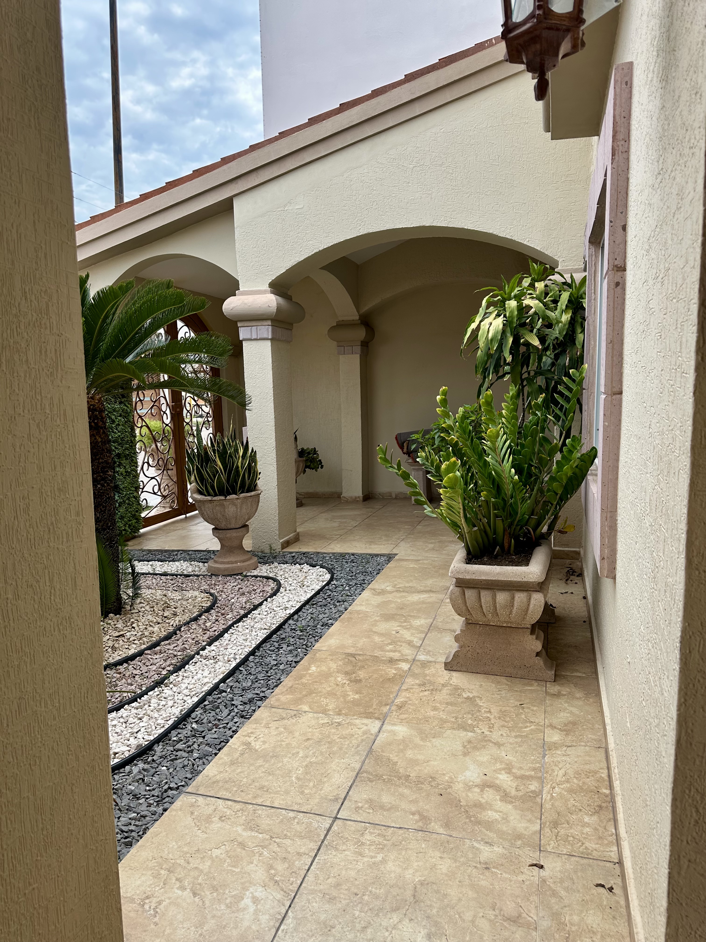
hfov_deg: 56.8
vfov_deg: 71.6
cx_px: 353
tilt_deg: -5.9
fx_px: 653
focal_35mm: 24
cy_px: 471
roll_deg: +3.5
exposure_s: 1/1639
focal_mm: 6.86
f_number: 1.78
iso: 80
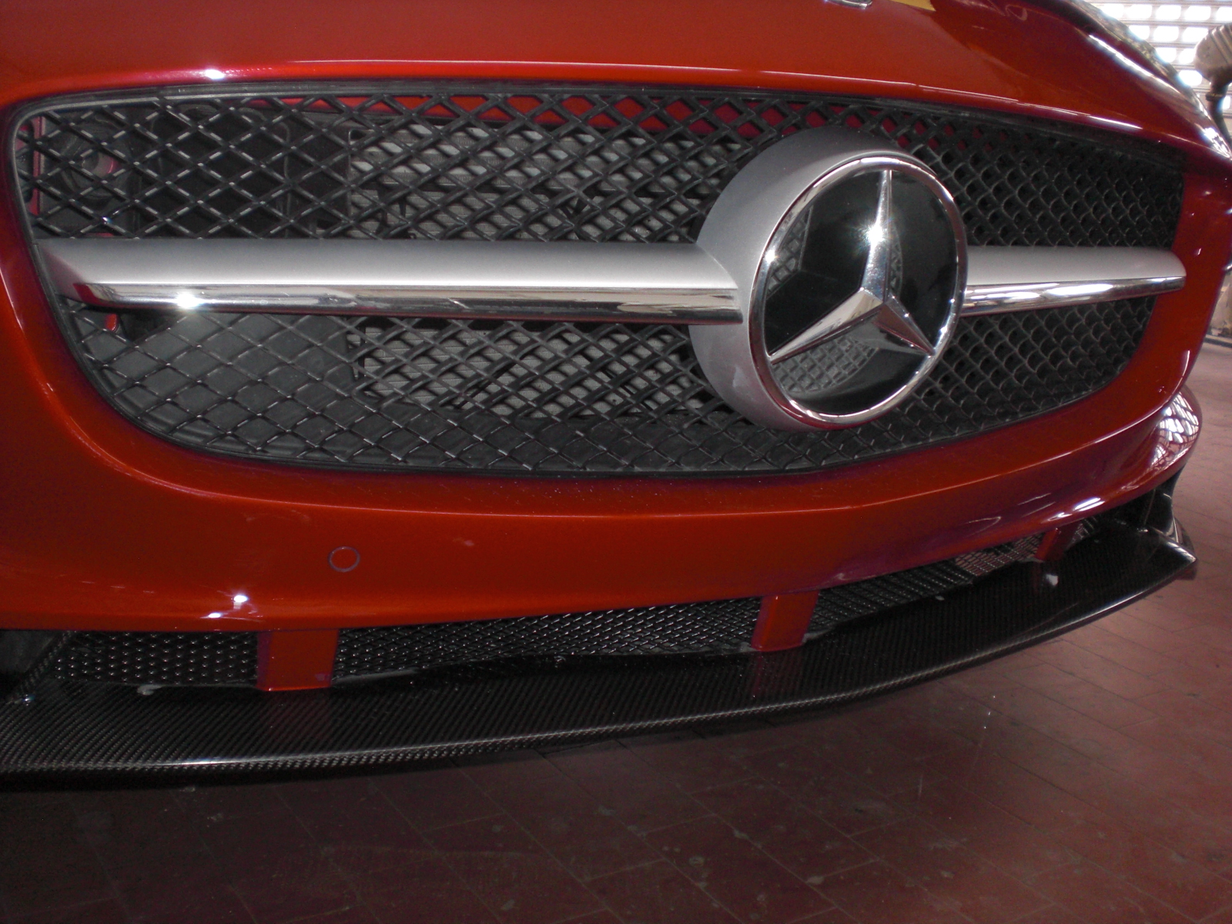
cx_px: 616
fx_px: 1352
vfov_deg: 37.7
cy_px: 462
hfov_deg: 49.0
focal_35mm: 38
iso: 200
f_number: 3.1
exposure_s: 1/30
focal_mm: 6.3
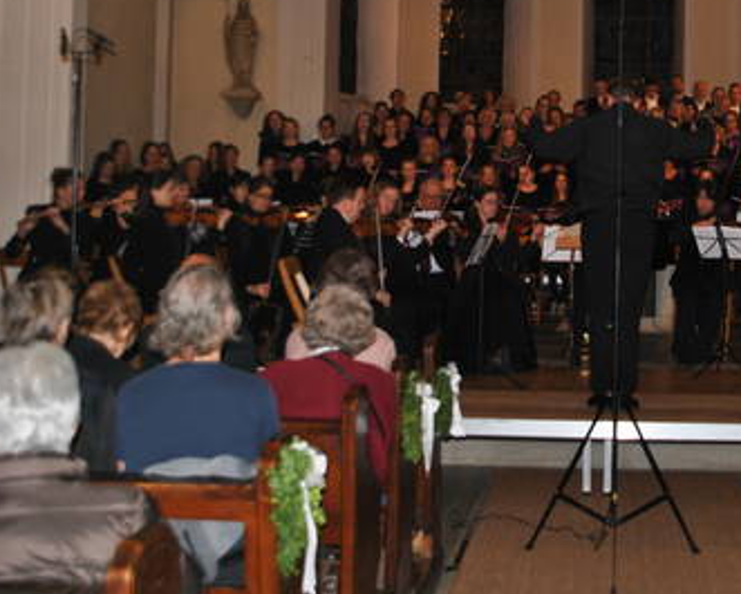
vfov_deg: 25.1
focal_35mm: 60
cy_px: 159
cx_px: 573
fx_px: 1316
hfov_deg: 30.8
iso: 200
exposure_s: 1/60
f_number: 3.8
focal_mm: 22
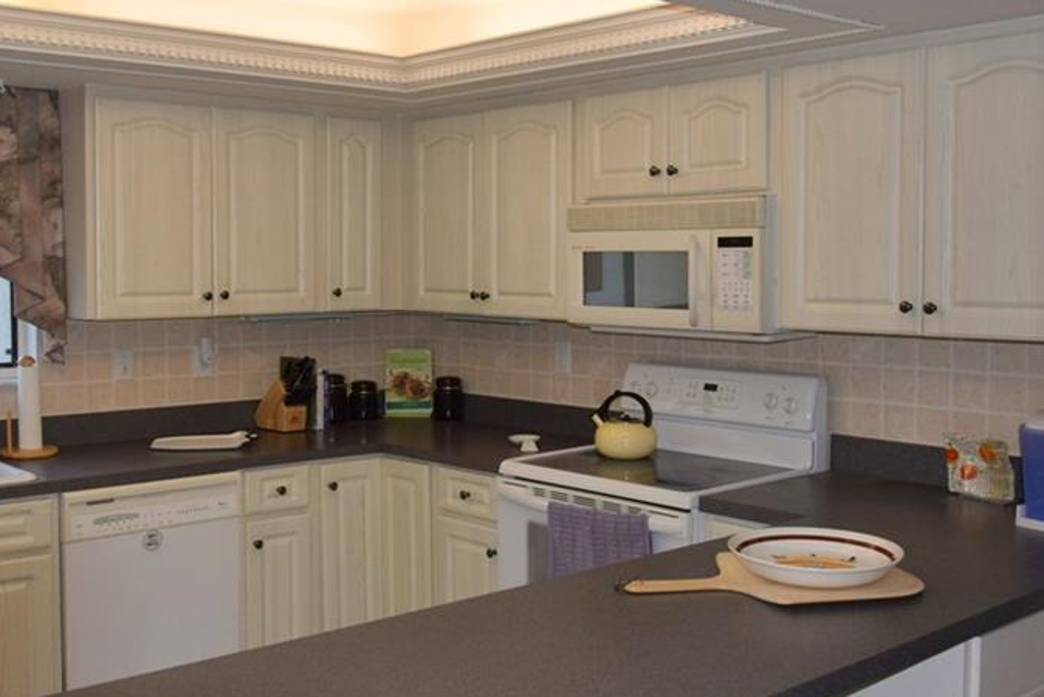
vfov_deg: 32.7
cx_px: 431
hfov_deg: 47.2
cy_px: 328
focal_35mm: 41
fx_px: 1189
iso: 800
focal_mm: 18
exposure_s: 1/125
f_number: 5.6
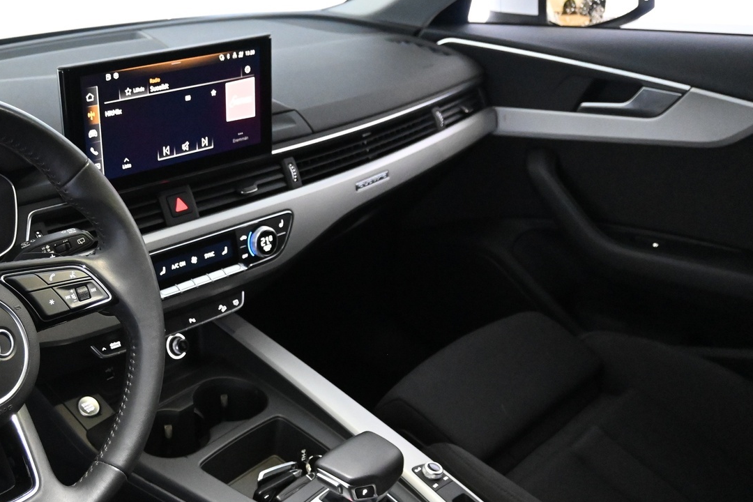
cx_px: 194
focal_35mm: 46
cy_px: 295
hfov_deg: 41.5
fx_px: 965
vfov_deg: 29.1
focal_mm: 20.5
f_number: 3.8
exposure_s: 1/60
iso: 7200
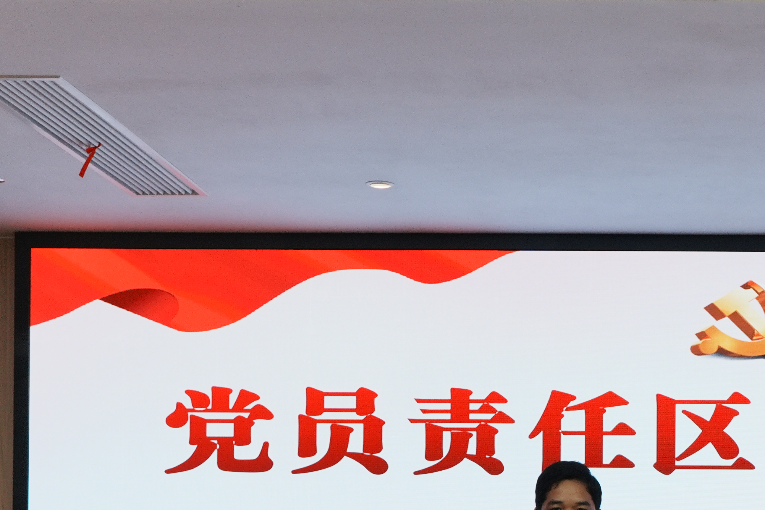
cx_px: 737
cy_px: 593
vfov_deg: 16.6
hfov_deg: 24.7
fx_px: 1678
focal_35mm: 79
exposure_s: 1/400
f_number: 3.5
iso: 400
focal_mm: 22
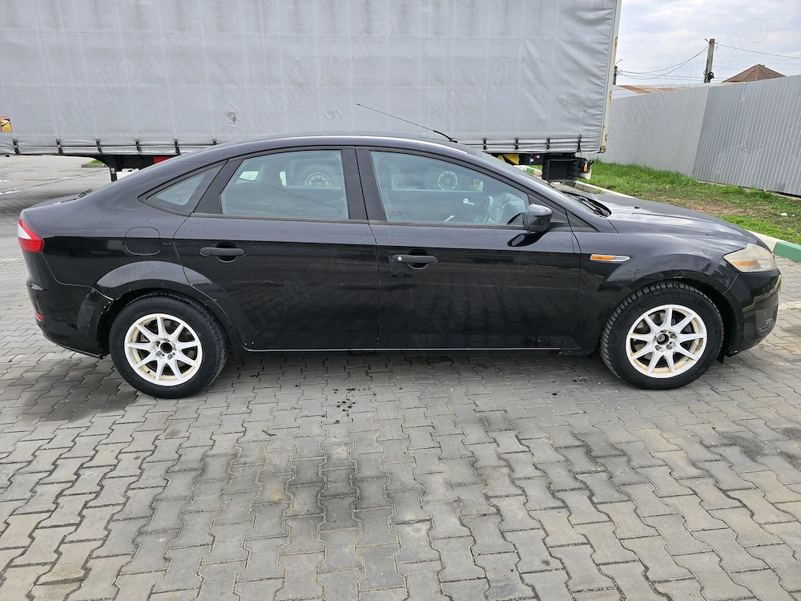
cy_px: 300
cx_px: 400
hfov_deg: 73.9
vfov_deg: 58.9
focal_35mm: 23
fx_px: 532
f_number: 1.7
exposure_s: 1/201
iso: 12
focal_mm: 6.3
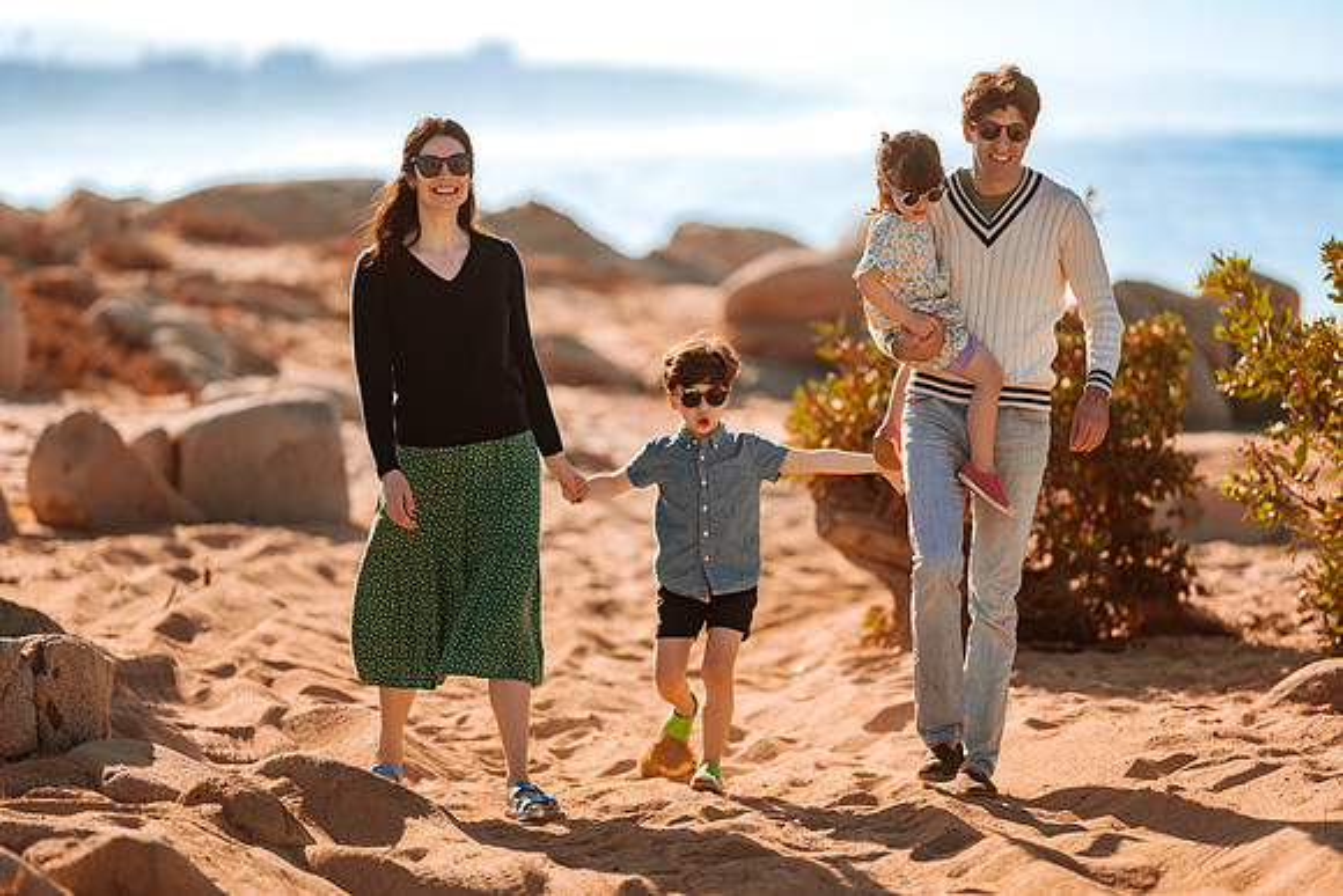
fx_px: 5037
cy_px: 448
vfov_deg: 10.2
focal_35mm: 135
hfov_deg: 15.2
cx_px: 672
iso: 50
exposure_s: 1/4000
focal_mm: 135
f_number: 1.8
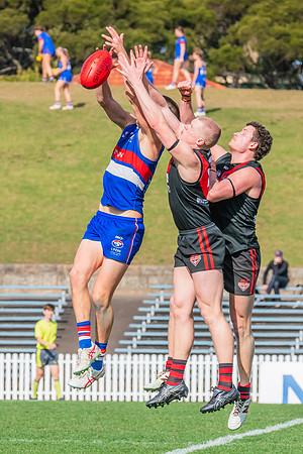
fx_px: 6116
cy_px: 201
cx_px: 90
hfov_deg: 2.8
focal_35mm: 484
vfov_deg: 4.3
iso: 800
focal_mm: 270
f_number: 13
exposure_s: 1/1250
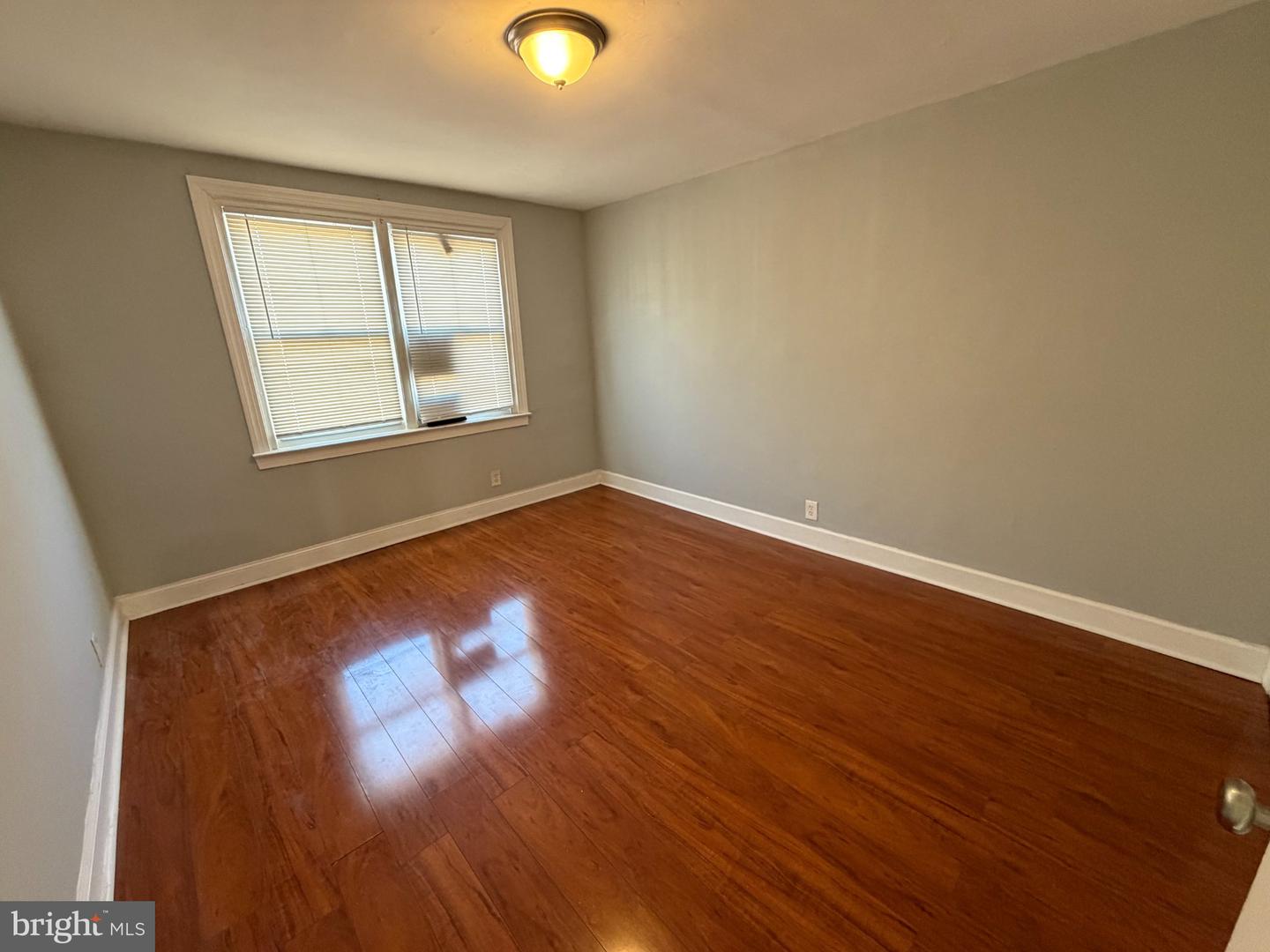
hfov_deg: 102.1
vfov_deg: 85.7
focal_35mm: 14
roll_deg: +1.8
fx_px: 514
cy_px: 476
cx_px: 635
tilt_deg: -15.1
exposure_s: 1/60
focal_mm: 2.22
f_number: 2.2
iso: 400
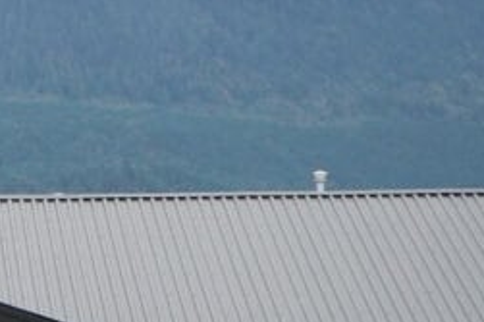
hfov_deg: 7.0
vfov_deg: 4.8
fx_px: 3842
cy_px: 317
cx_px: -482
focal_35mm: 286
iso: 800
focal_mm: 70
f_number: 7.1
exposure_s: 1/1250
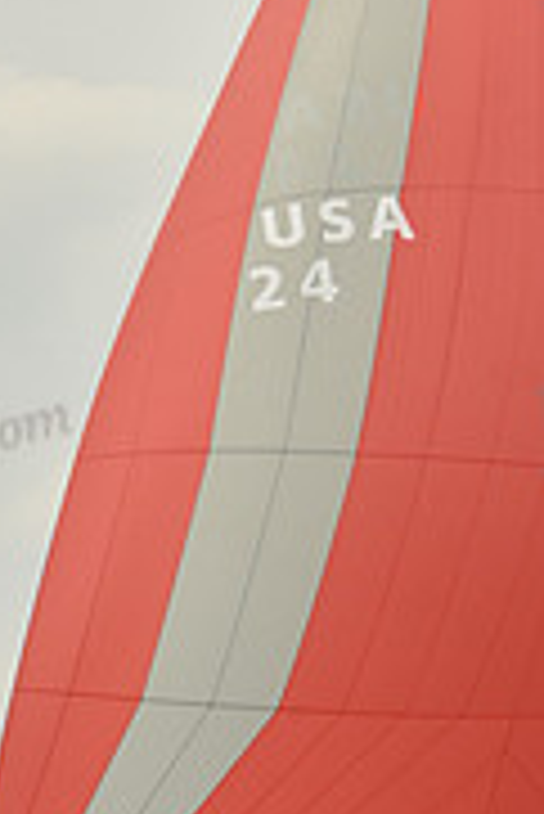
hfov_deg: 3.9
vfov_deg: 5.8
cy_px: 189
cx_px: 303
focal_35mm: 352
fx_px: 7963
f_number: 10
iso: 250
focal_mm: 110
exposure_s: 1/640
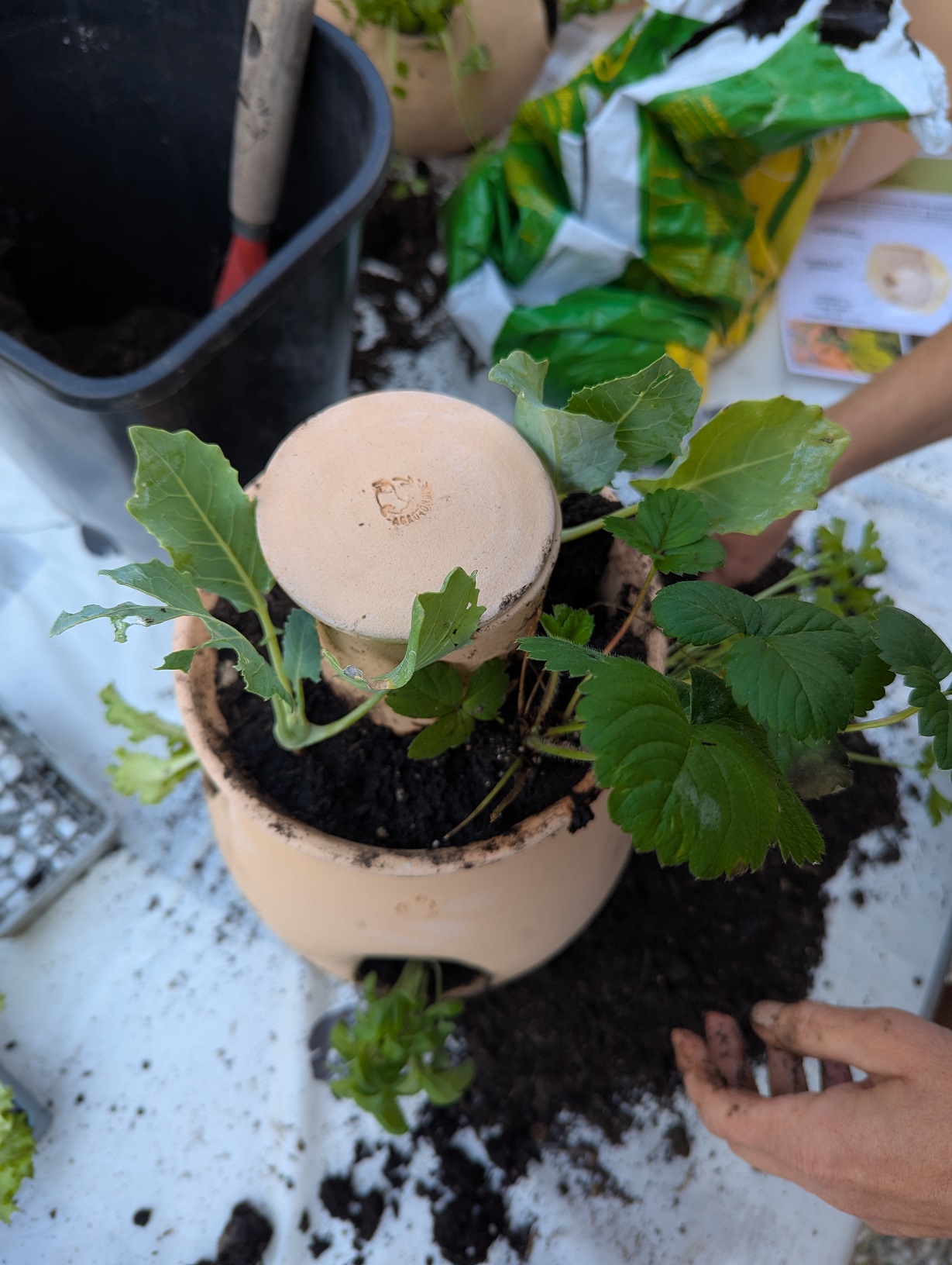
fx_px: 878
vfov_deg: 71.5
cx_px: 476
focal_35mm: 24
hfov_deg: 56.9
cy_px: 632
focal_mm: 6.81
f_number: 1.85
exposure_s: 1/444
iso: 46
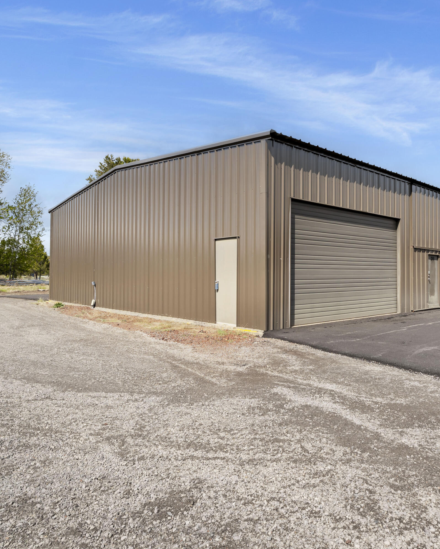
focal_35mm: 25
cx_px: 323
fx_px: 411
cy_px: 274
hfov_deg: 54.0
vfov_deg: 67.5
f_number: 7.1
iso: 100
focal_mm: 17.9
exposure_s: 1/100
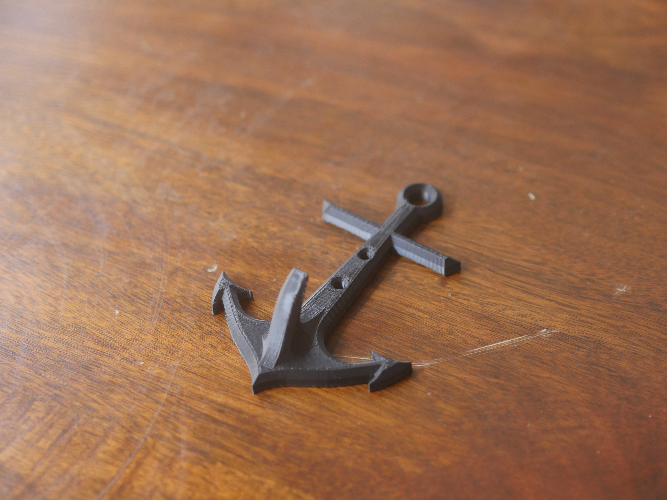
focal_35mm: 90
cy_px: 250
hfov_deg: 21.8
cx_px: 334
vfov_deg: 16.4
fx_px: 1734
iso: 800
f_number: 1.8
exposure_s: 1/100
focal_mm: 45
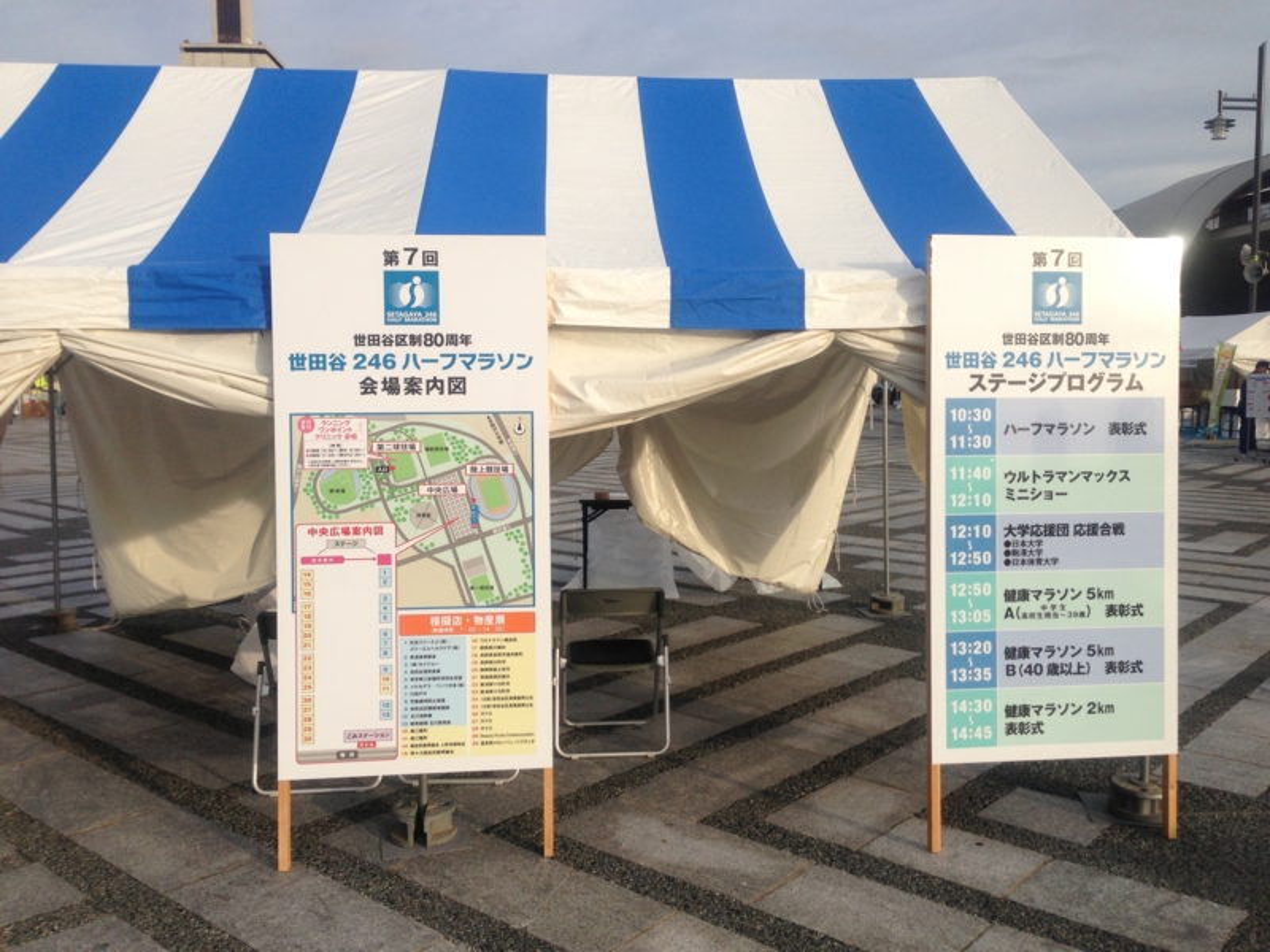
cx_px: 635
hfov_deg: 55.4
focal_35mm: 33
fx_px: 1211
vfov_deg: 42.9
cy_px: 476
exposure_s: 1/1043
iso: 50
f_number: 2.4
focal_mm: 4.13
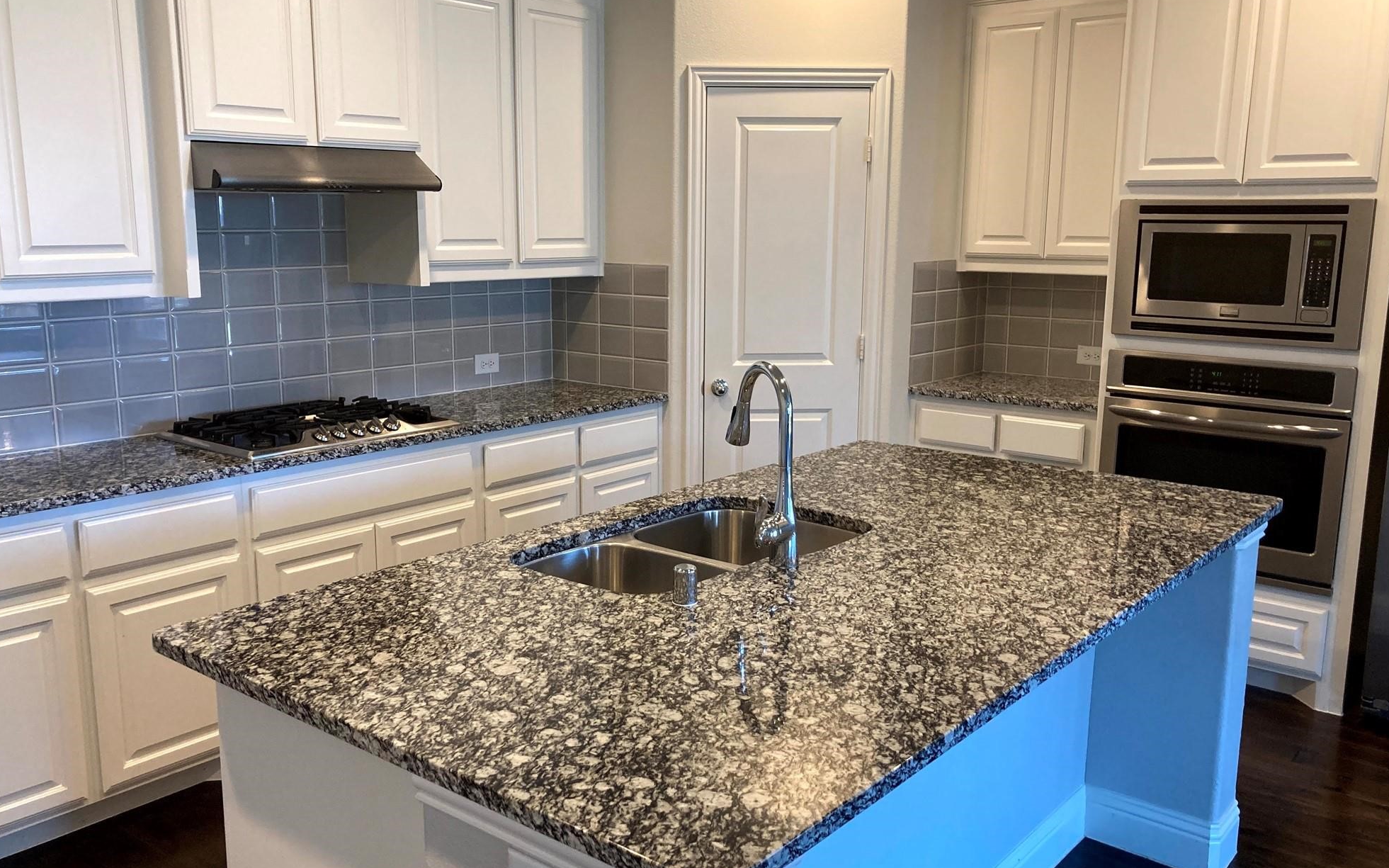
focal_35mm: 31
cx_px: 684
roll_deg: -0.2
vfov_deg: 40.6
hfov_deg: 61.2
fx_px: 1173
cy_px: 434
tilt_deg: -10.9
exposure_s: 1/60
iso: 80
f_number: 1.8
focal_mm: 3.99
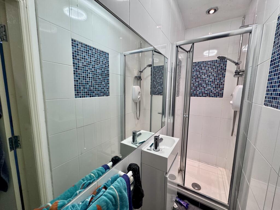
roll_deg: +0.9
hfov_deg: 102.1
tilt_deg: -3.3
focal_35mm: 14
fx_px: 113
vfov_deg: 85.7
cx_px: 140
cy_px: 105
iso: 125
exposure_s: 1/100
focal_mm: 2.22
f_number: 2.2
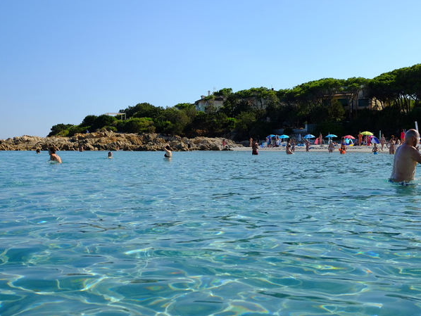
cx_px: 266
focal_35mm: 45
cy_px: 152
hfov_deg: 41.7
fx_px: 548
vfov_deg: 32.2
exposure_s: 1/750
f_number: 4
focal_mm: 23
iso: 400
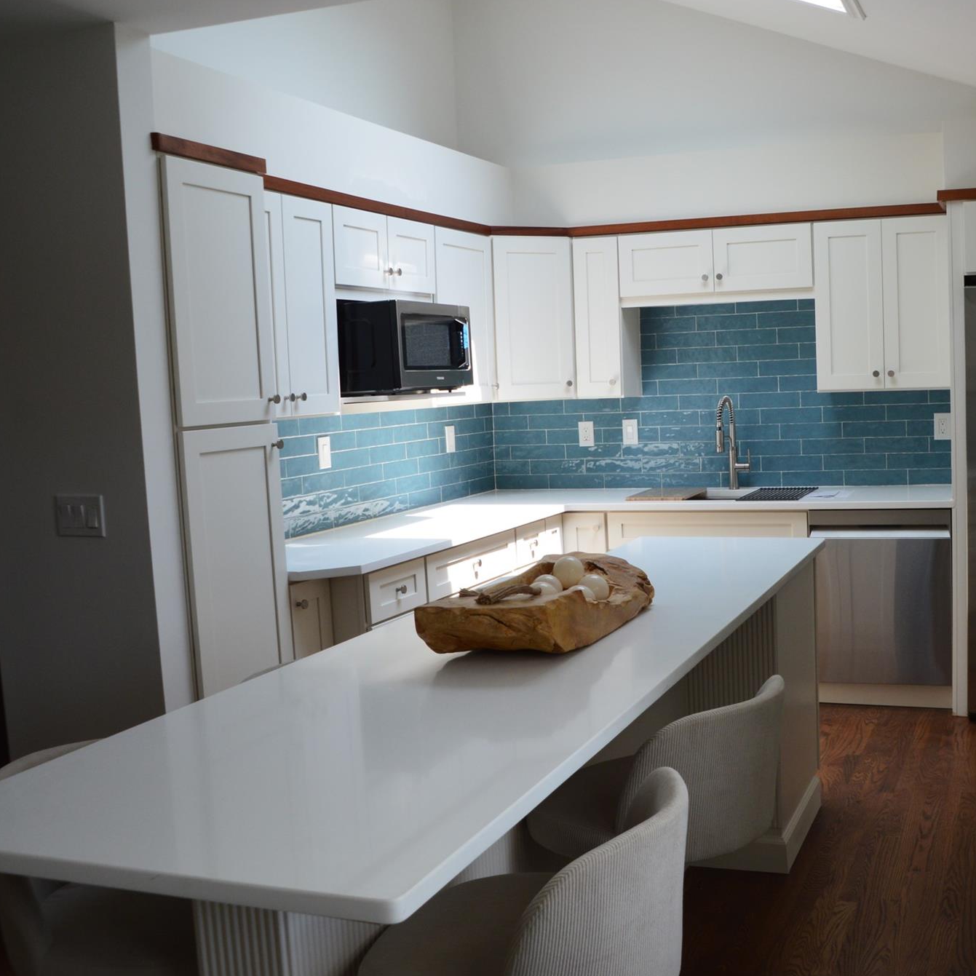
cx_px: 680
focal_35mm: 35
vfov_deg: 47.2
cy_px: 488
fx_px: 1116
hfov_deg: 46.2
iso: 400
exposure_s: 1/125
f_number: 9
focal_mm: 18
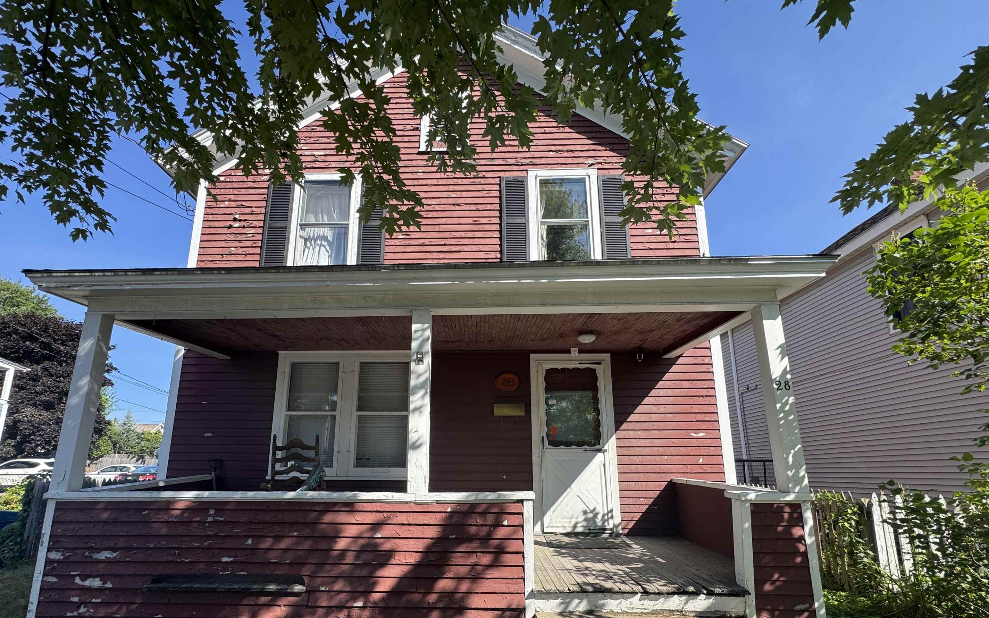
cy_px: 388
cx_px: 466
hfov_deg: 97.7
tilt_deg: +11.1
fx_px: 431
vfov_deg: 70.1
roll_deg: -0.9
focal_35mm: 16
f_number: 2.2
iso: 40
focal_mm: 2.22
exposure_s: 1/556
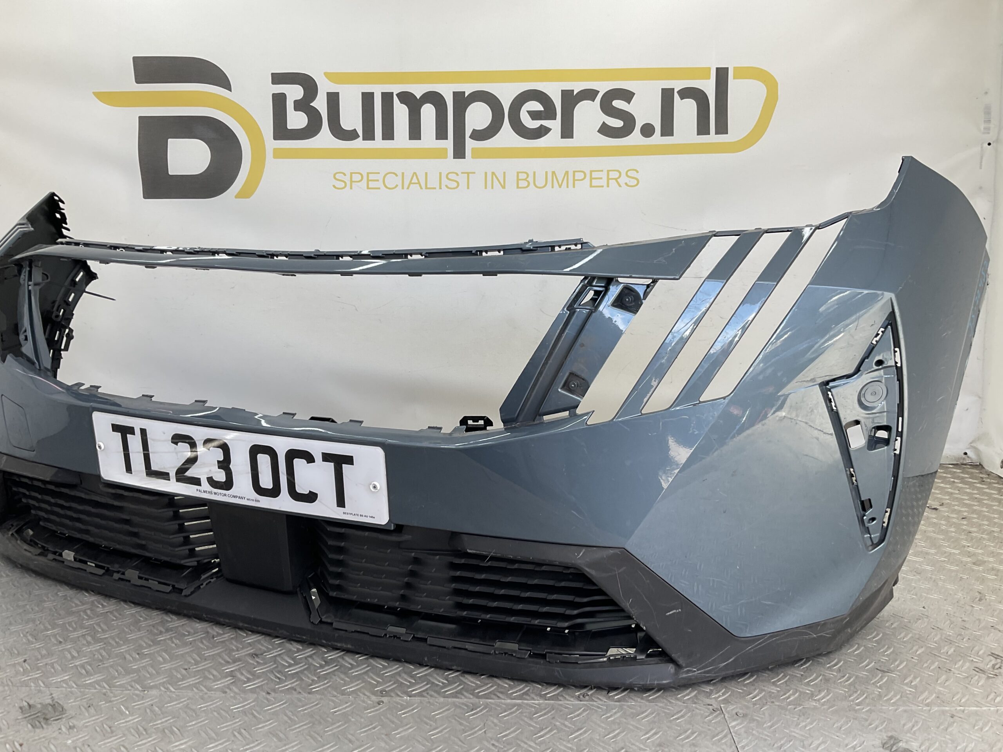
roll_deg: -1.7
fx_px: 840
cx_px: 502
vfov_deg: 48.2
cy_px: 376
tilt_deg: -7.9
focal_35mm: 29
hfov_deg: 61.7
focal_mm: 3
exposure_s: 1/132
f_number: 1.8
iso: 16
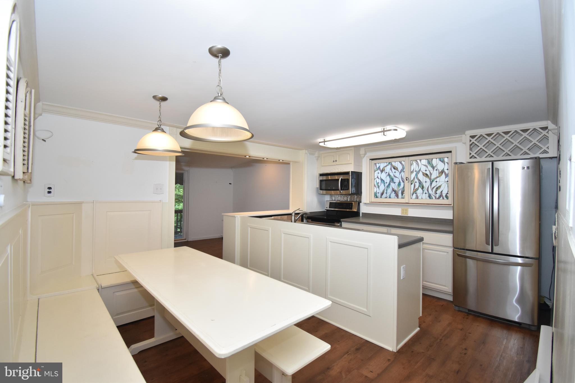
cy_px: 192
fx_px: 240
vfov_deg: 77.3
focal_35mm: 15
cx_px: 288
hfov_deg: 100.4
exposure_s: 1/200
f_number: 4.5
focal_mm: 10
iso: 800
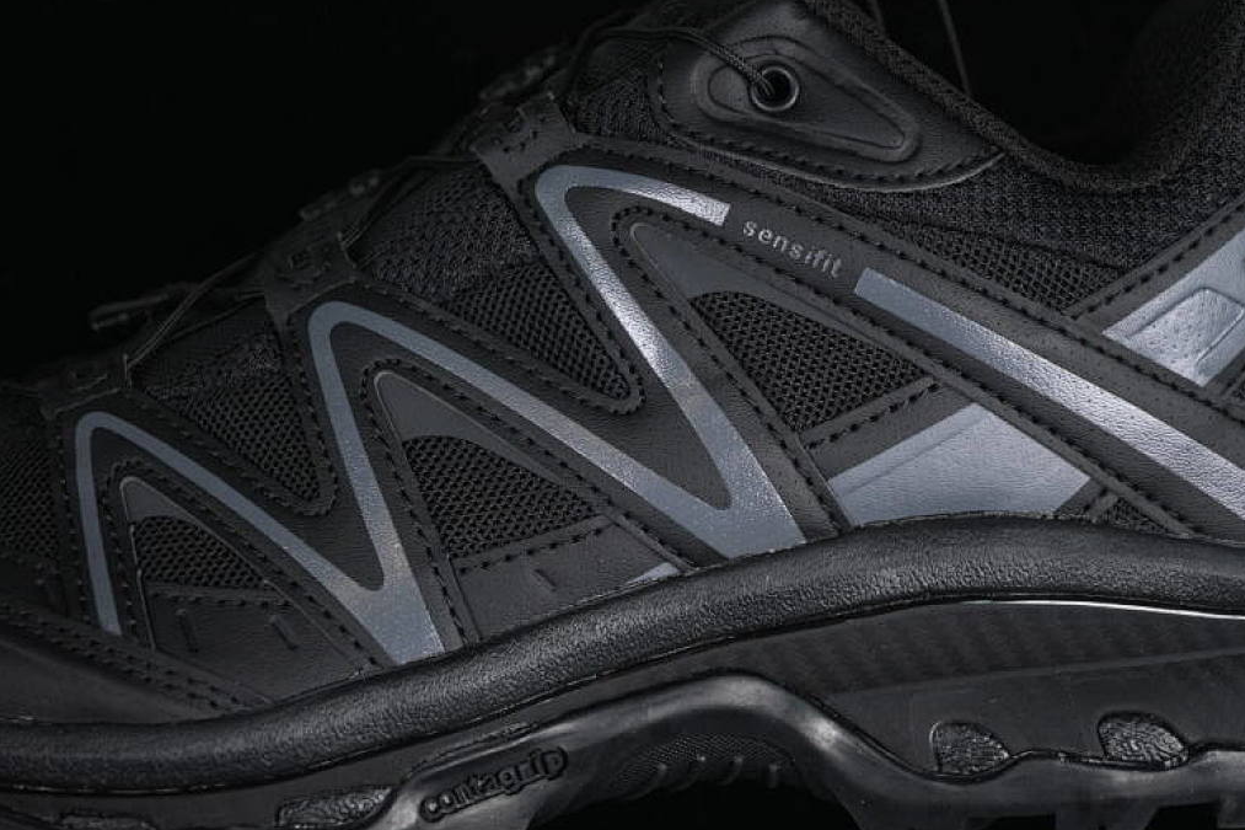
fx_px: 2766
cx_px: 662
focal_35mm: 80
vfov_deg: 17.1
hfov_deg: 25.4
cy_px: 418
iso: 160
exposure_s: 1/50
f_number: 6.3
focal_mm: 50
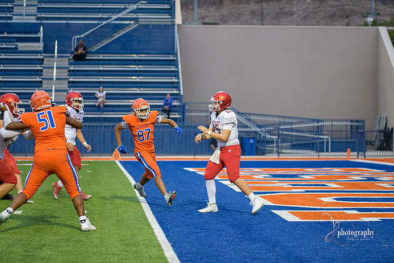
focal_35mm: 120
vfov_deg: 11.4
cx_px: 197
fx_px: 1314
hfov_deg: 17.1
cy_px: 132
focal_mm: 120
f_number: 2.8
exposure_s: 1/1250
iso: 4000
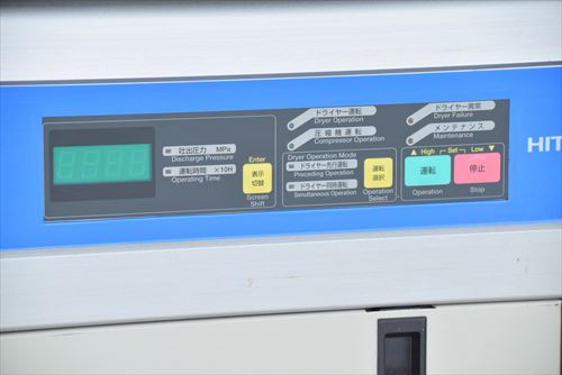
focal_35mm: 147
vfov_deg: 9.3
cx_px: 281
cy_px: 188
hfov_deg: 14.0
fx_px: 2296
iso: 1250
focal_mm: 98
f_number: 6.3
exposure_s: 1/400
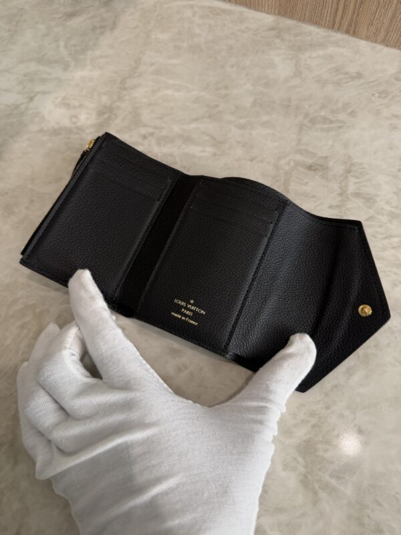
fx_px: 371
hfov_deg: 56.8
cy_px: 268
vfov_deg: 71.6
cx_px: 200
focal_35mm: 24
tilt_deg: -67.1
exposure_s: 1/120
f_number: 1.78
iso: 100
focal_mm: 6.76
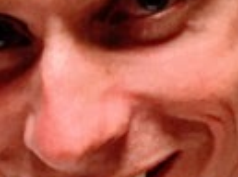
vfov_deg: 6.7
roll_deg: -3.4
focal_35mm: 214
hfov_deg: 8.1
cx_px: -441
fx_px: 1467
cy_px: 330
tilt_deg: -29.0
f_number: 2.2
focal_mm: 4.15
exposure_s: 1/30
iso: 64
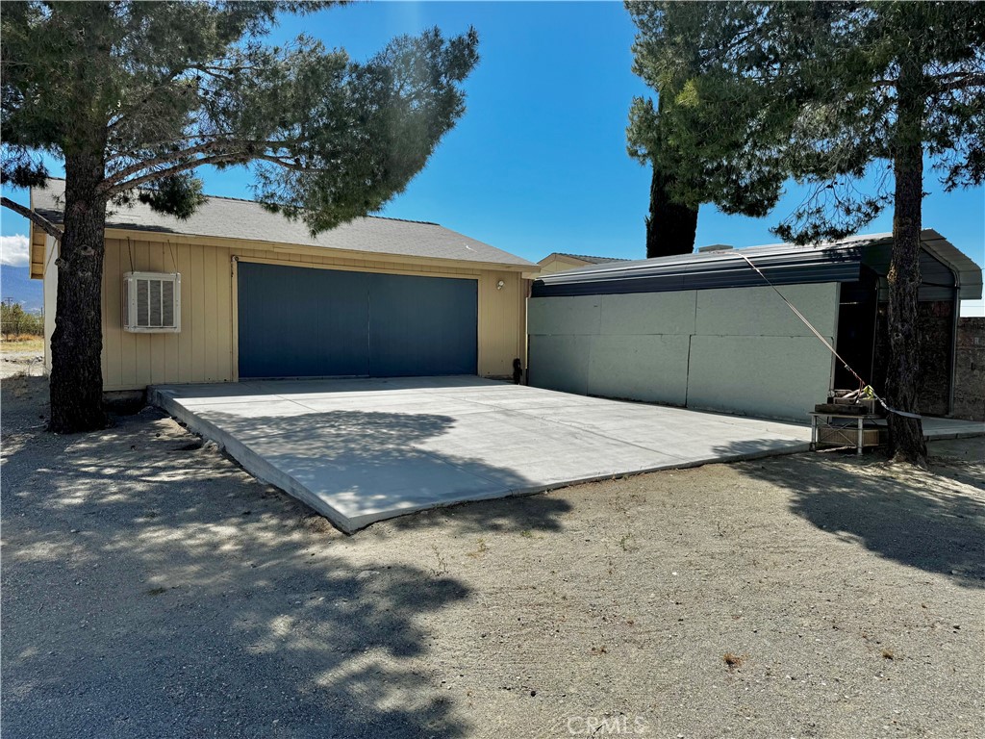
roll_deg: -0.6
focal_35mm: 24
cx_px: 492
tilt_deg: -2.0
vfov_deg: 56.8
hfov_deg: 71.6
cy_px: 370
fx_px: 683
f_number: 1.78
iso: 80
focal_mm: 6.76
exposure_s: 1/6410
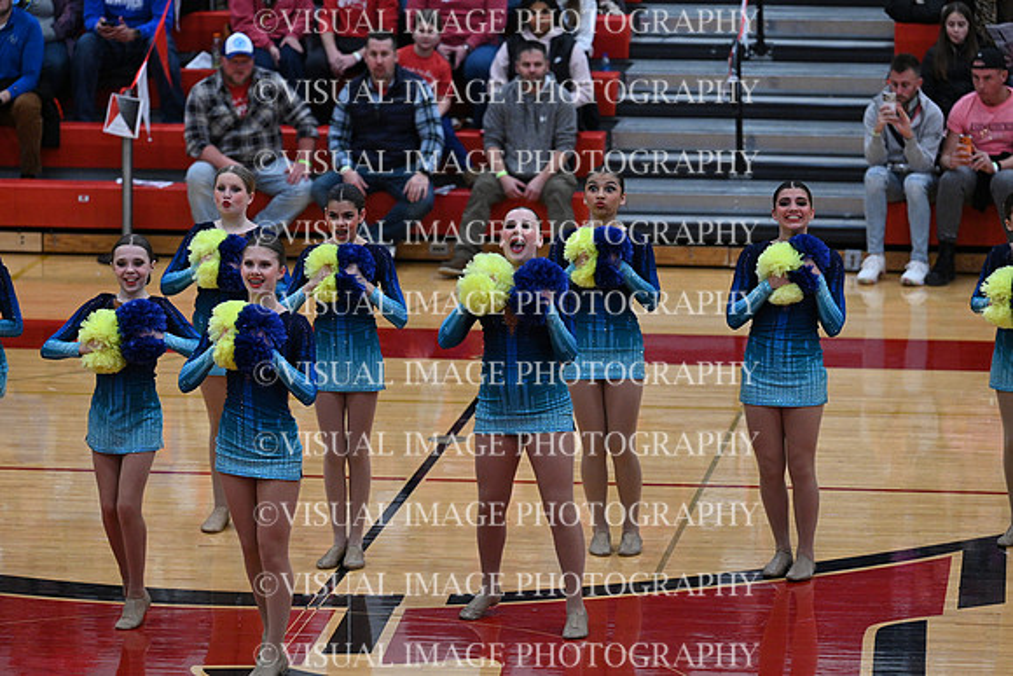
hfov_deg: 11.4
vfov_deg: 7.6
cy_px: 338
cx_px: 506
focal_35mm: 180
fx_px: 5066
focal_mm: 180
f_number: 4
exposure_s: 1/400
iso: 4000
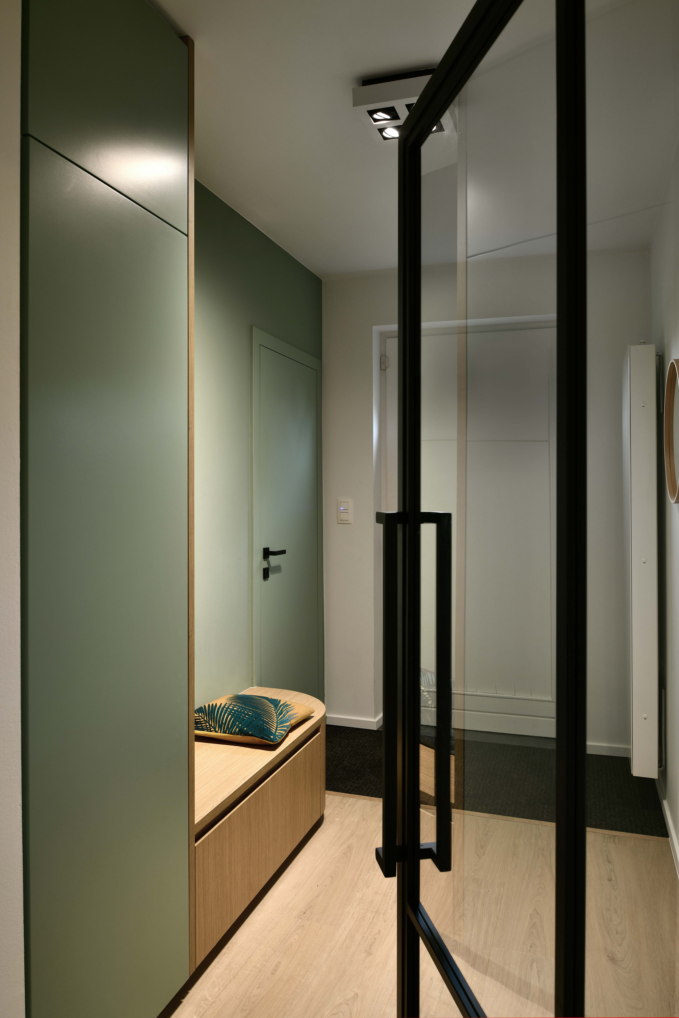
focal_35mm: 24
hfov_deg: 53.1
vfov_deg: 73.7
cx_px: 340
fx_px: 679
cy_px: 509
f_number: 11
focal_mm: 24
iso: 100
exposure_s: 1/1.6
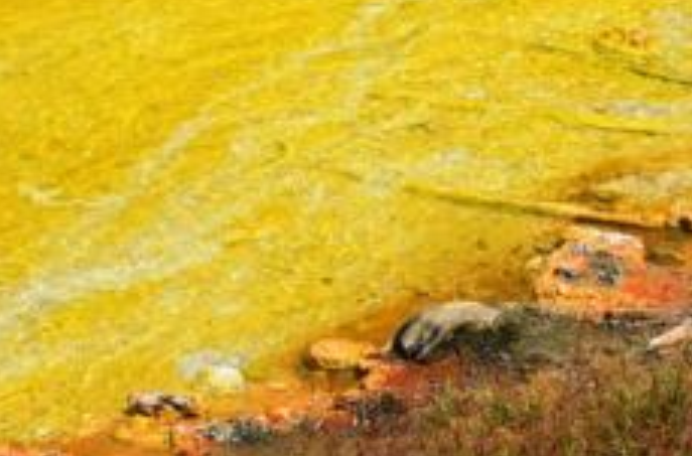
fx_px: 4414
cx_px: 502
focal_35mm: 230
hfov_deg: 9.0
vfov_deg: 5.9
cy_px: -131
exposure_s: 1/200
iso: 100
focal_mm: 55
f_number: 13
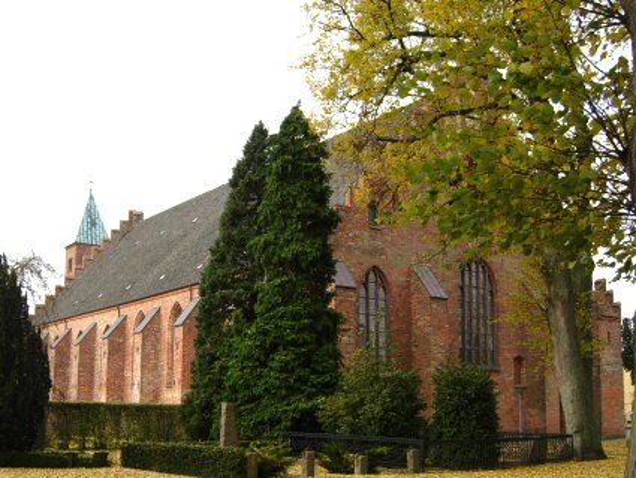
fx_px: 662
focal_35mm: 36
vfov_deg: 39.7
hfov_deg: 51.3
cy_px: 239
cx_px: 318
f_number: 3.4
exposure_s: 1/186
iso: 50
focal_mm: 7.5
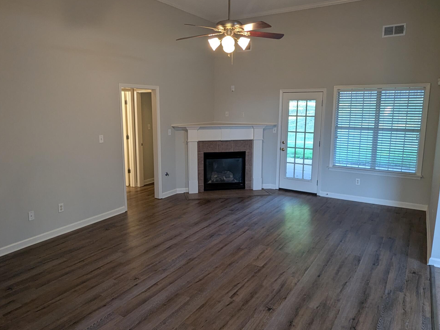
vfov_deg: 54.9
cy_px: 157
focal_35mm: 25
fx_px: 318
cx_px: 214
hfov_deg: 69.4
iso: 77
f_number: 2.2
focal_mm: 2.35
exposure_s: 1/30
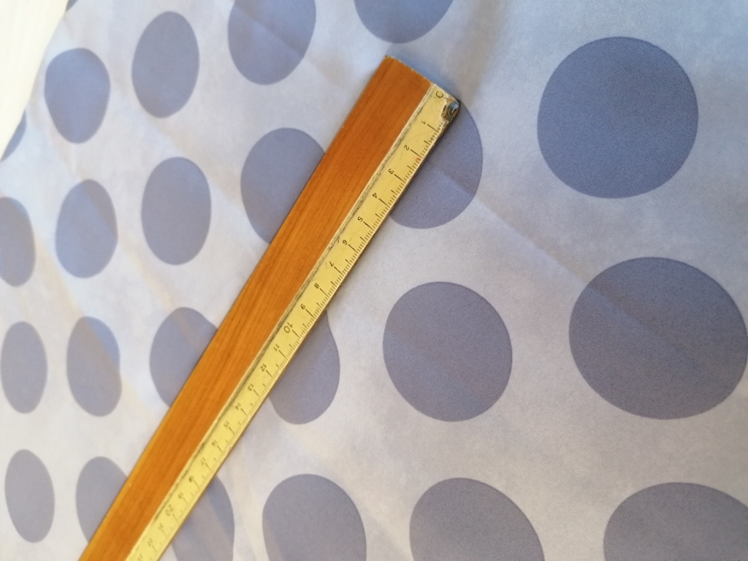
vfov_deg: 51.4
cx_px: 374
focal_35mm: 27
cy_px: 280
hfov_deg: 65.3
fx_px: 583
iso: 250
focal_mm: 4.75
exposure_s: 1/33.3
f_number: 1.8
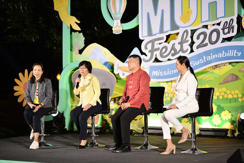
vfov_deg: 16.1
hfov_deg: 23.9
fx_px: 576
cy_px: 82
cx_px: 122
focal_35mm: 85
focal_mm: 85
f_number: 2
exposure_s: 1/160
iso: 400
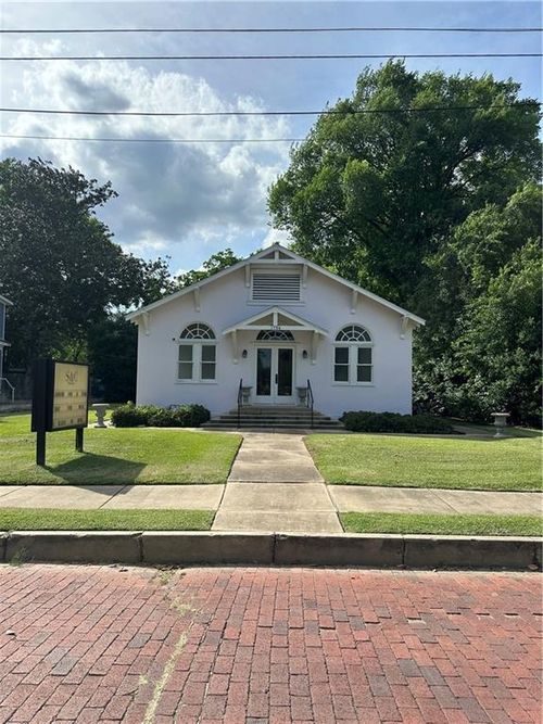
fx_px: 502
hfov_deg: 56.8
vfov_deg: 71.6
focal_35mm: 24
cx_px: 272
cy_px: 362
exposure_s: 1/5263
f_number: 1.78
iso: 80
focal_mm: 6.86
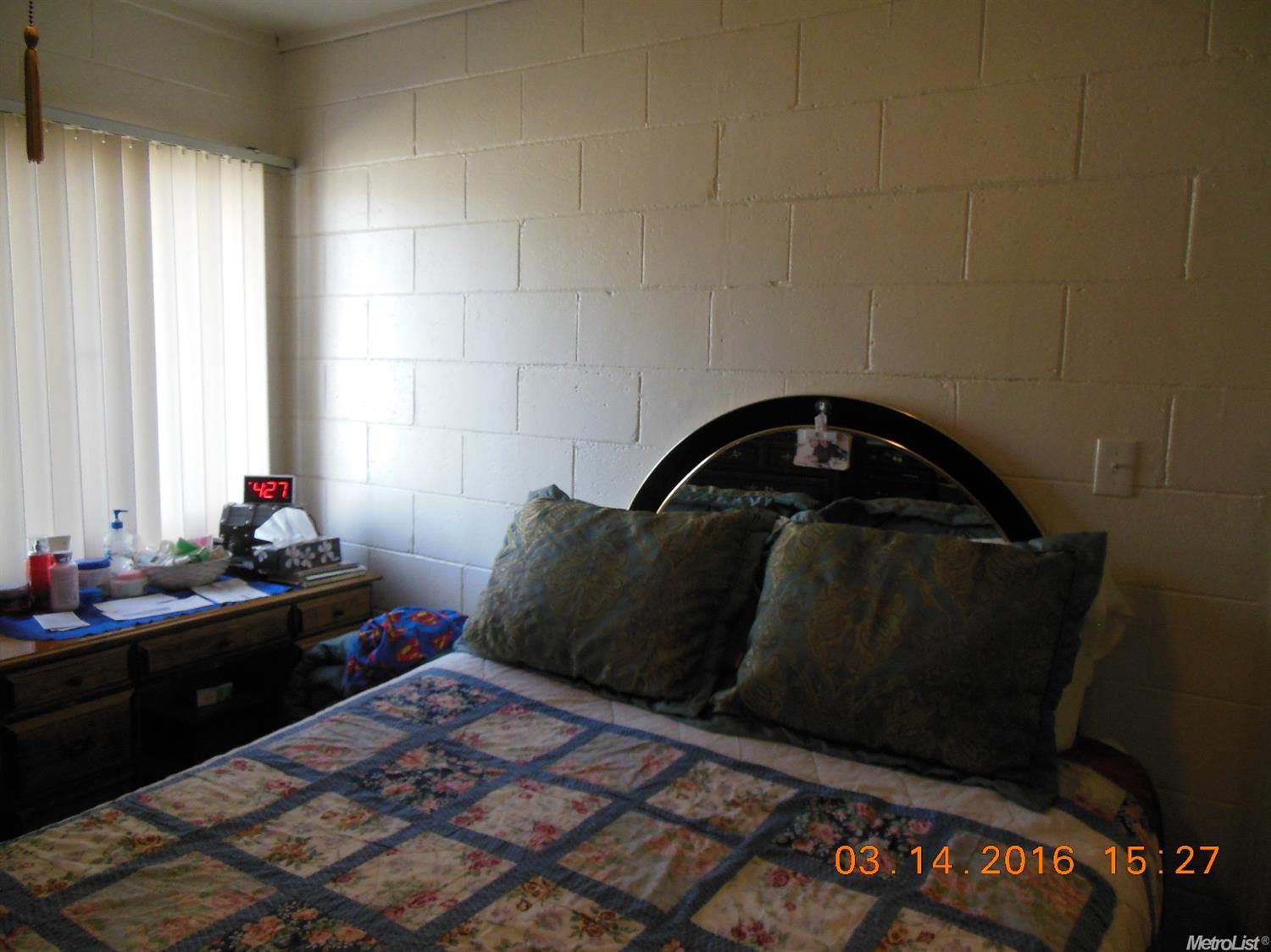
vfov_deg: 54.9
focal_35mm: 25
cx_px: 636
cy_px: 476
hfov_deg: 69.4
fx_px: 918
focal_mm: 4.5
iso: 400
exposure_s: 1/50
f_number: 3.2
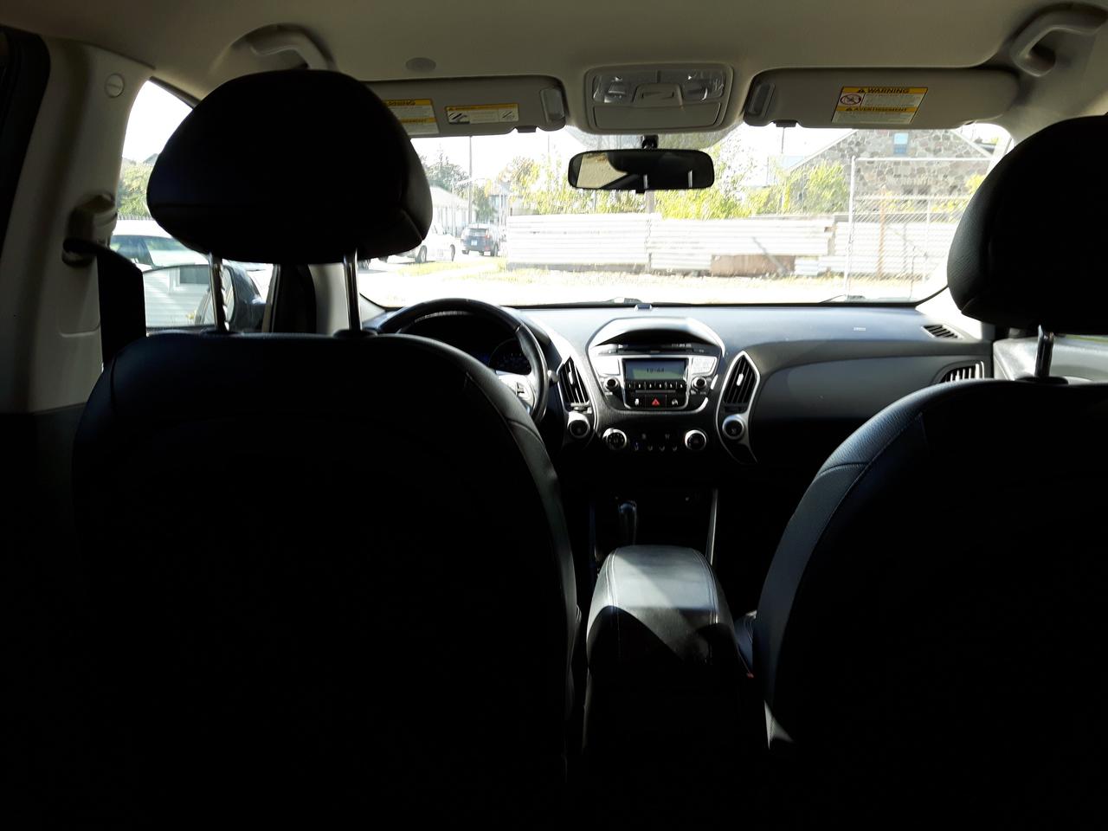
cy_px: 416
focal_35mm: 31
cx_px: 554
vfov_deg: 45.4
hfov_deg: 58.4
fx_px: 992
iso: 40
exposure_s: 1/144
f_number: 1.9
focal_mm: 3.7
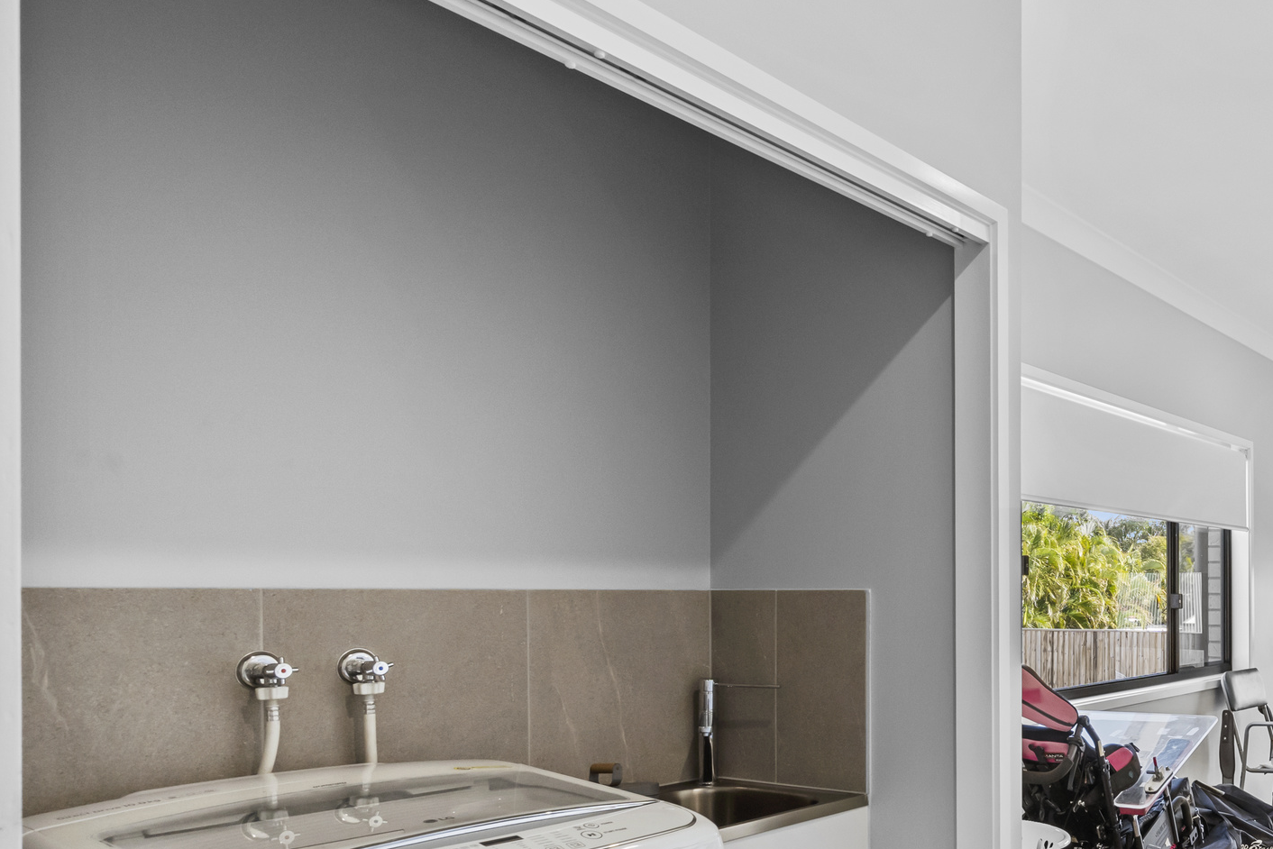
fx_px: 1026
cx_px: 1131
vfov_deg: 44.1
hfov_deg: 55.7
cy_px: 593
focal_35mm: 29
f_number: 10
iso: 1000
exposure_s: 1/13
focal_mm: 16
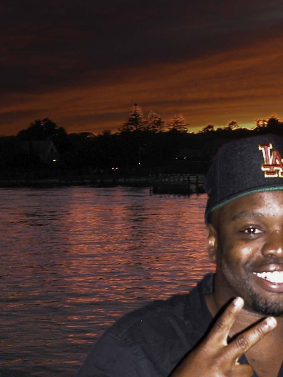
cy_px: 314
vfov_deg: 22.6
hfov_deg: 16.9
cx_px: 297
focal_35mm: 85
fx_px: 926
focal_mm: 8.9
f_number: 2.8
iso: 200
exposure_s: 1/60
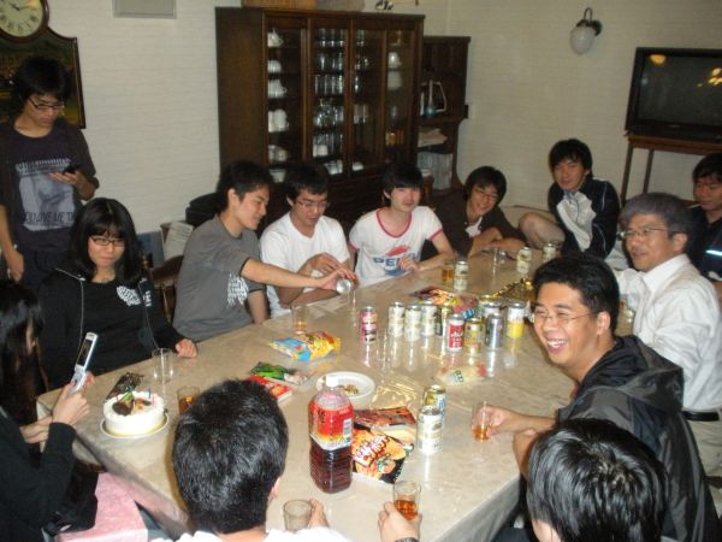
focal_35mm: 36
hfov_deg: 51.4
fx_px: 751
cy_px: 271
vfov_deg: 39.7
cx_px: 361
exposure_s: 1/60
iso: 500
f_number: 3.5
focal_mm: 6.3
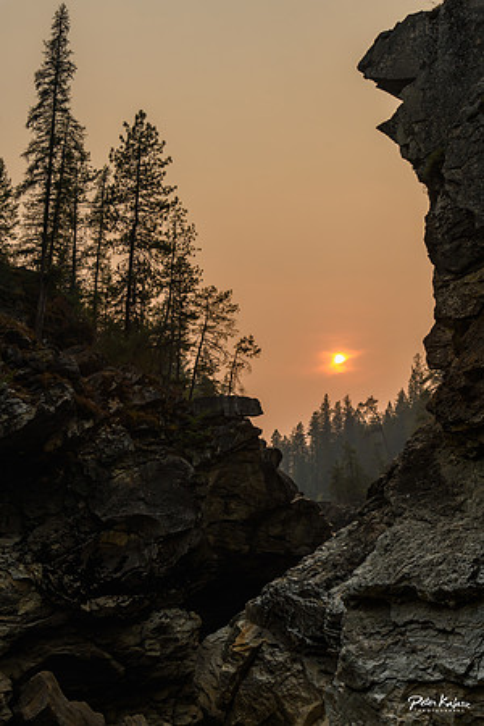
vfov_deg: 50.7
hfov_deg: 35.1
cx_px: 242
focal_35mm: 38
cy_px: 363
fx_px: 766
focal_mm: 38
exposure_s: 1/1250
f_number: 8
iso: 720
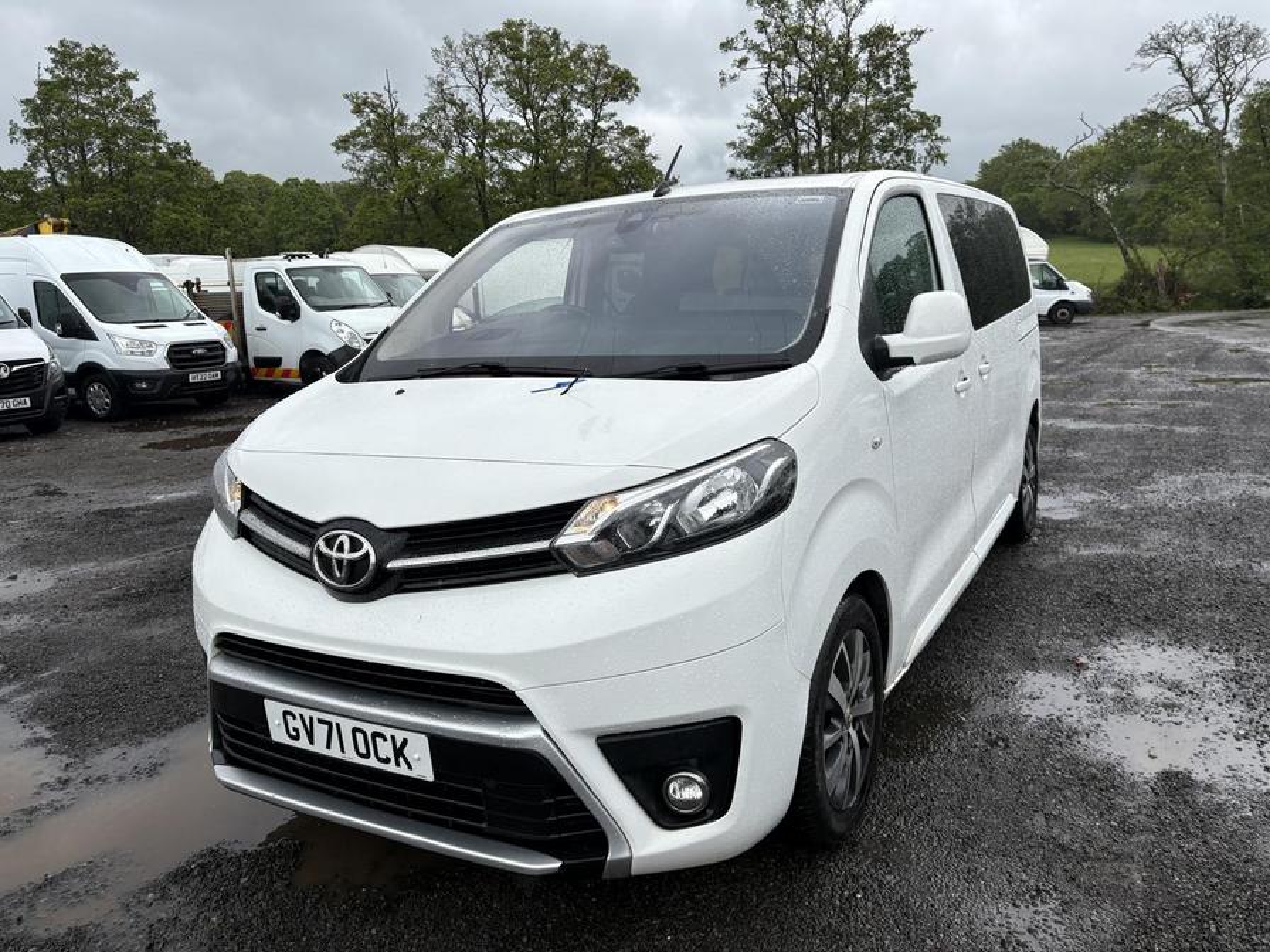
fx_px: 954
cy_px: 476
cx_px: 635
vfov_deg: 53.1
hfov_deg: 67.3
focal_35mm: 26
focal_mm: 5.96
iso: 50
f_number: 1.6
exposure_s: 1/1953
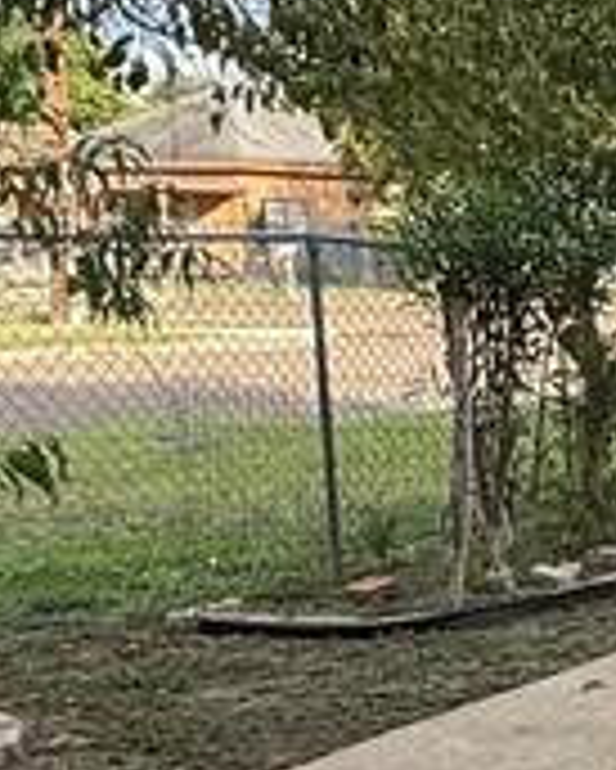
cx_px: 1421
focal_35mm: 82
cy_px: 432
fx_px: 1867
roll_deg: +0.0
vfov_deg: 23.3
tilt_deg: -6.7
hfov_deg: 14.0
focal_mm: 2.22
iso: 50
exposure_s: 1/751
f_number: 2.2
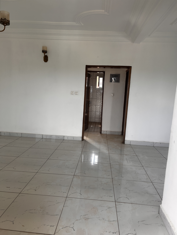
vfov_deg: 67.3
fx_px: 177
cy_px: 118
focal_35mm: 26
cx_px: 88
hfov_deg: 53.1
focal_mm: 5.7
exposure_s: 1/121
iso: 50
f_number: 1.5
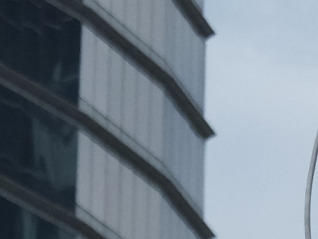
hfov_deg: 3.5
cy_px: -673
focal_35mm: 565
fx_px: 5193
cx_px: 194
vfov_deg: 2.6
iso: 1600
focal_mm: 44.4
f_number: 7.1
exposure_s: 1/5000
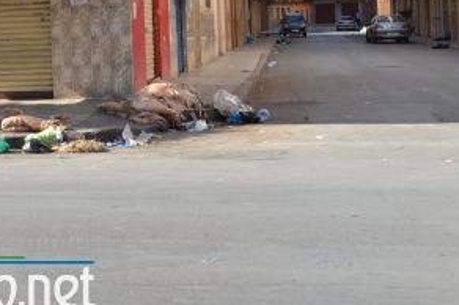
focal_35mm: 79
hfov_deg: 24.3
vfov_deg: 17.1
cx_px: -24
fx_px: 1006
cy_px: 50
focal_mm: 24
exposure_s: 1/200
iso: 100
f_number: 7.1
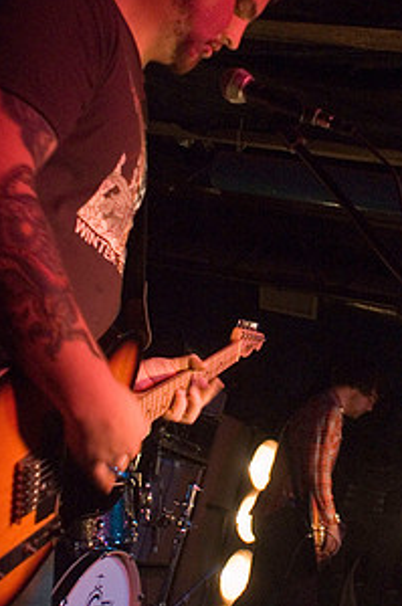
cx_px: 249
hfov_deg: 29.7
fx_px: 756
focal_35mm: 45
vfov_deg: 43.6
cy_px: 283
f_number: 2.8
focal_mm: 20
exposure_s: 1/50
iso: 1600
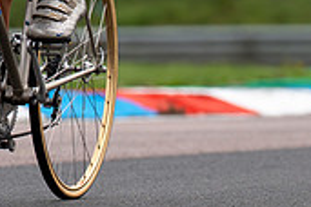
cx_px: 18
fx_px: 7550
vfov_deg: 1.6
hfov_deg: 2.4
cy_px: -140
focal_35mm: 874
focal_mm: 176
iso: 125
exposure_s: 1/1000
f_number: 3.5
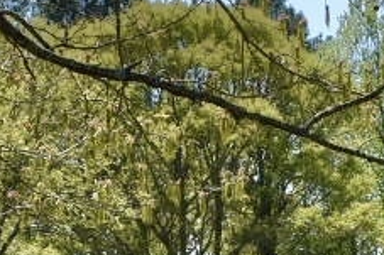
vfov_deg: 7.0
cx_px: 308
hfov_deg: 10.6
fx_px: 2057
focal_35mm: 193
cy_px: 382
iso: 110
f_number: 8
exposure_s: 1/250
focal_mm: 18
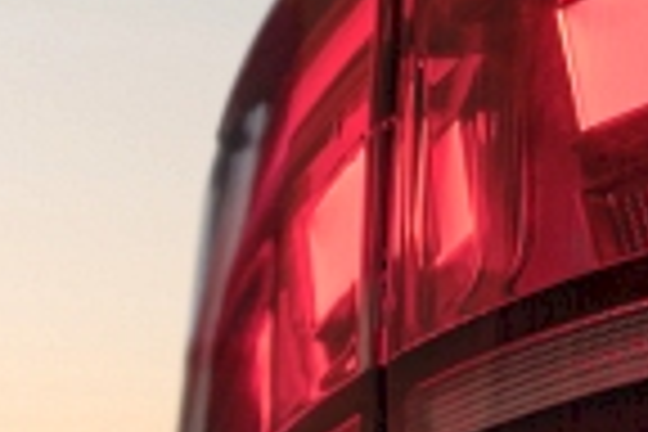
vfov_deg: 4.9
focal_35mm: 278
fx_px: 5004
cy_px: -450
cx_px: 1521
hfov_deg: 7.0
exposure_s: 1/25
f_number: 8
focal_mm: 50
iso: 80
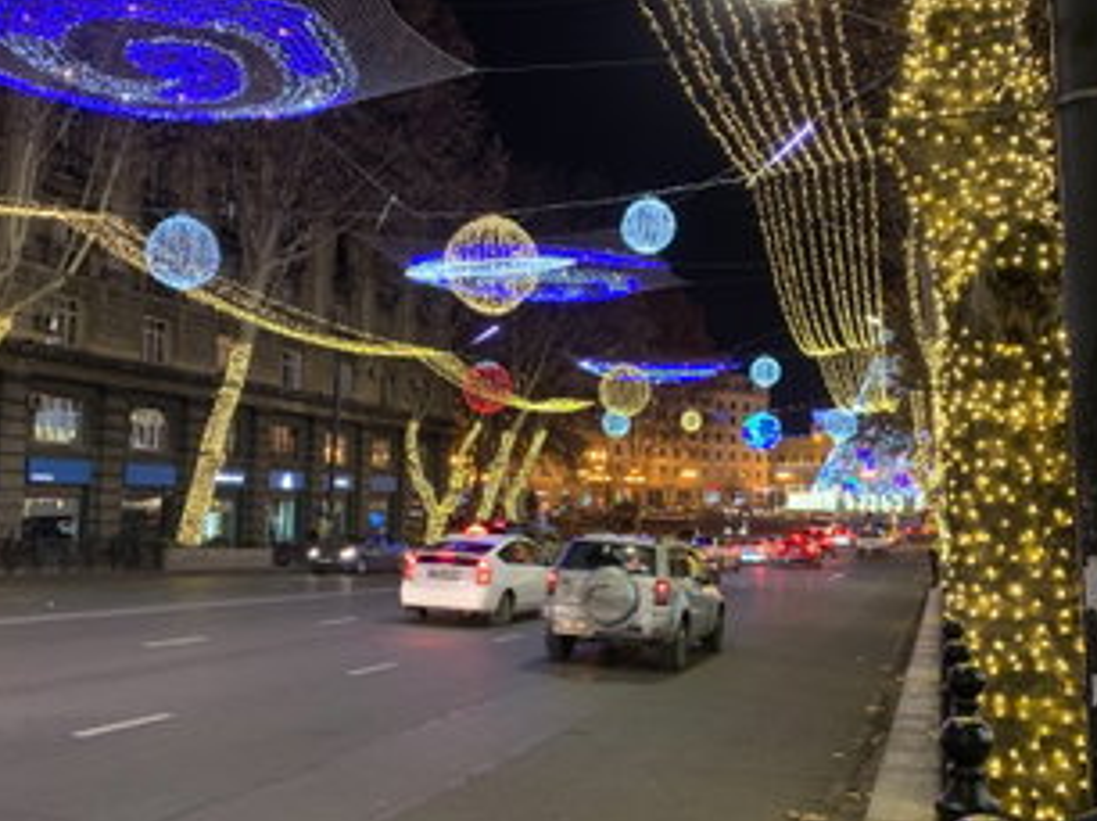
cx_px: 599
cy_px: 441
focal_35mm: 34
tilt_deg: +3.7
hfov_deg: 53.9
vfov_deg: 41.7
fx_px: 1077
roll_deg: -1.8
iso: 400
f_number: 1.8
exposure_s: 1/33
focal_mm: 4.25
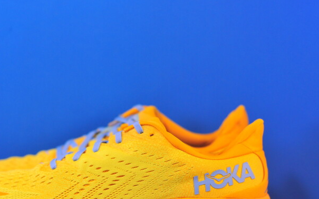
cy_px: 137
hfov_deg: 20.5
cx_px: 111
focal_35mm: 101
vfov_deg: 12.9
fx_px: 878
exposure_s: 1/320
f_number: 2.5
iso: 250
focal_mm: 50
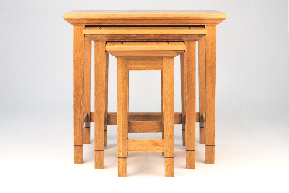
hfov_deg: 27.0
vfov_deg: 18.2
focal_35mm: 75
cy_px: 96
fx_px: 602
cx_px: 144
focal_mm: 50
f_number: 4
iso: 400
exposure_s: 1/125
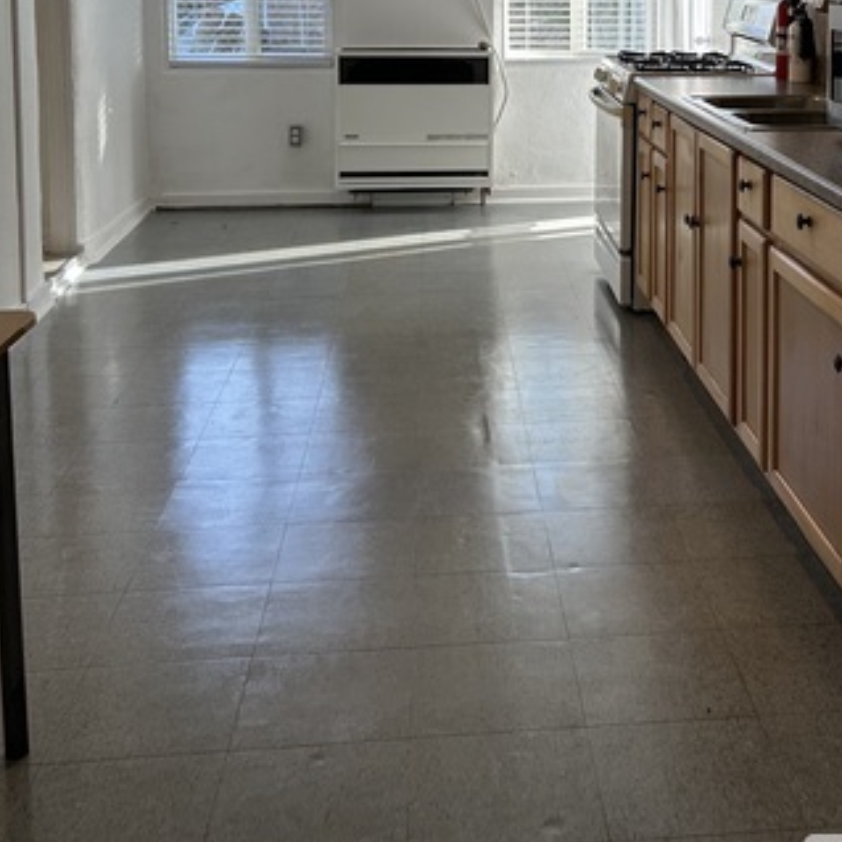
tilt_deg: -4.2
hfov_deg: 35.0
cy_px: 59
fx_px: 1321
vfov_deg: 33.2
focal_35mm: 48
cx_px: 570
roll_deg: -0.4
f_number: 1.5
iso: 50
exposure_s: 1/120
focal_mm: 5.7
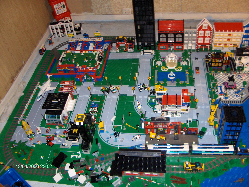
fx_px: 252
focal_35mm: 35
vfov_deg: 40.7
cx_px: 124
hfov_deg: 52.6
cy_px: 94
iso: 100
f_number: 2.6
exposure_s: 1/60
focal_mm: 5.8
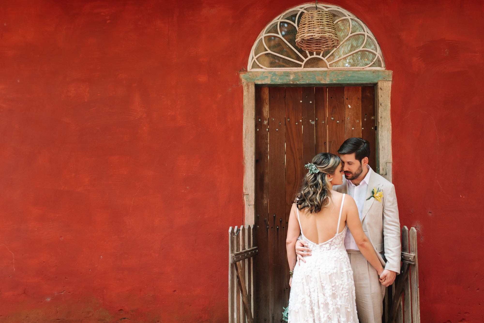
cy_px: 163
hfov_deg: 52.0
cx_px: 250
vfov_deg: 36.0
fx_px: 496
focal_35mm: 37
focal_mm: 35
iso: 400
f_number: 1.8
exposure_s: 1/100
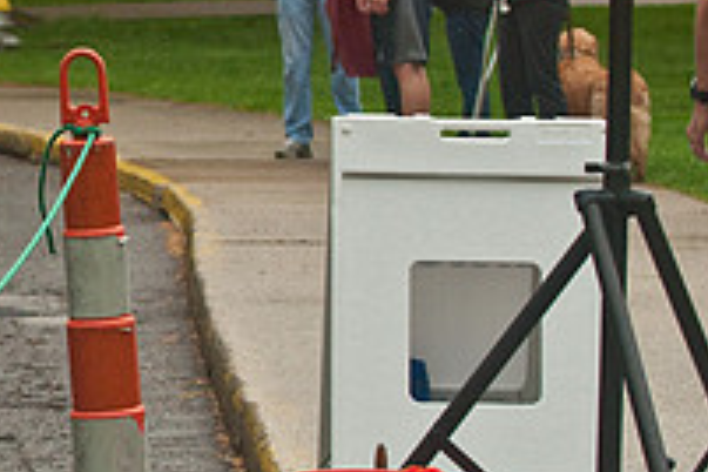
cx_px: -74
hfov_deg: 6.8
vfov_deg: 4.5
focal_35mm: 302
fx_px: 5939
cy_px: 93
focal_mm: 70
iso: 1600
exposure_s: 1/320
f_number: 5.6
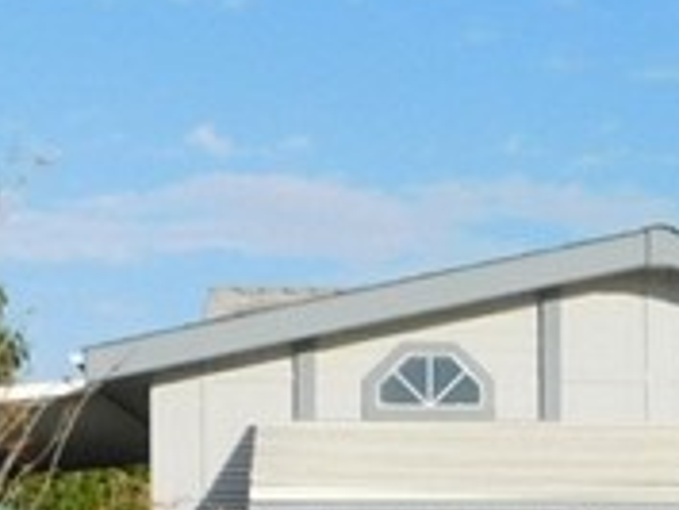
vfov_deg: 10.4
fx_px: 2728
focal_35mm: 139
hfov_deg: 13.9
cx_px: 767
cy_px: 748
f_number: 6
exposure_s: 1/500
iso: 125
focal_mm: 4.1
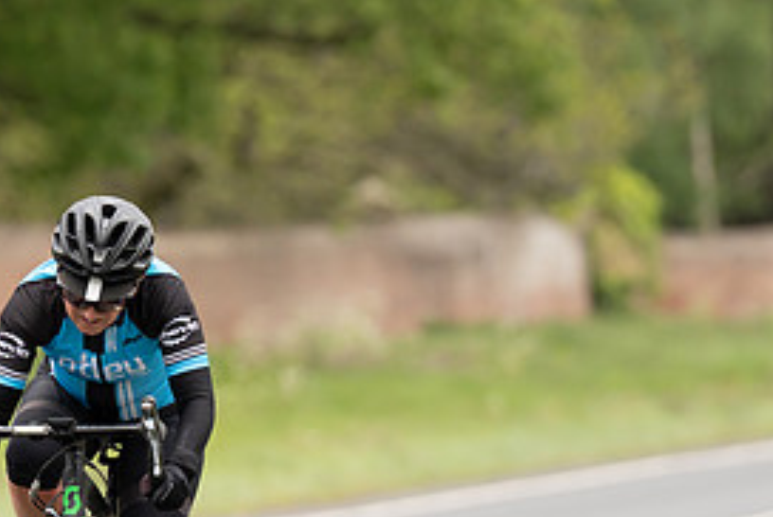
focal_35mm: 627
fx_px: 13477
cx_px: 143
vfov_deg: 2.2
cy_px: 308
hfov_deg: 3.3
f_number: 3.5
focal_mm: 200
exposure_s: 1/1000
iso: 400
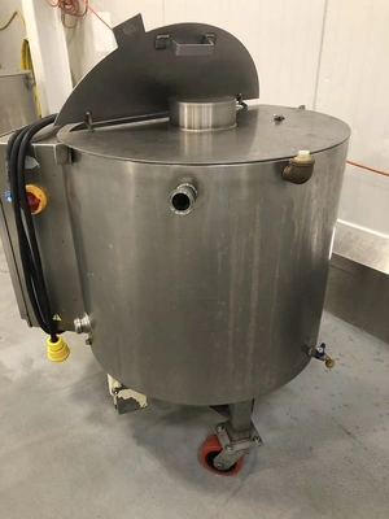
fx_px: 420
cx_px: 194
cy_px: 260
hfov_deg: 49.7
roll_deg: +1.6
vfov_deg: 63.4
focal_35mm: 28
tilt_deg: -26.6
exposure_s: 1/15
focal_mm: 3.99
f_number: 1.8
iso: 100
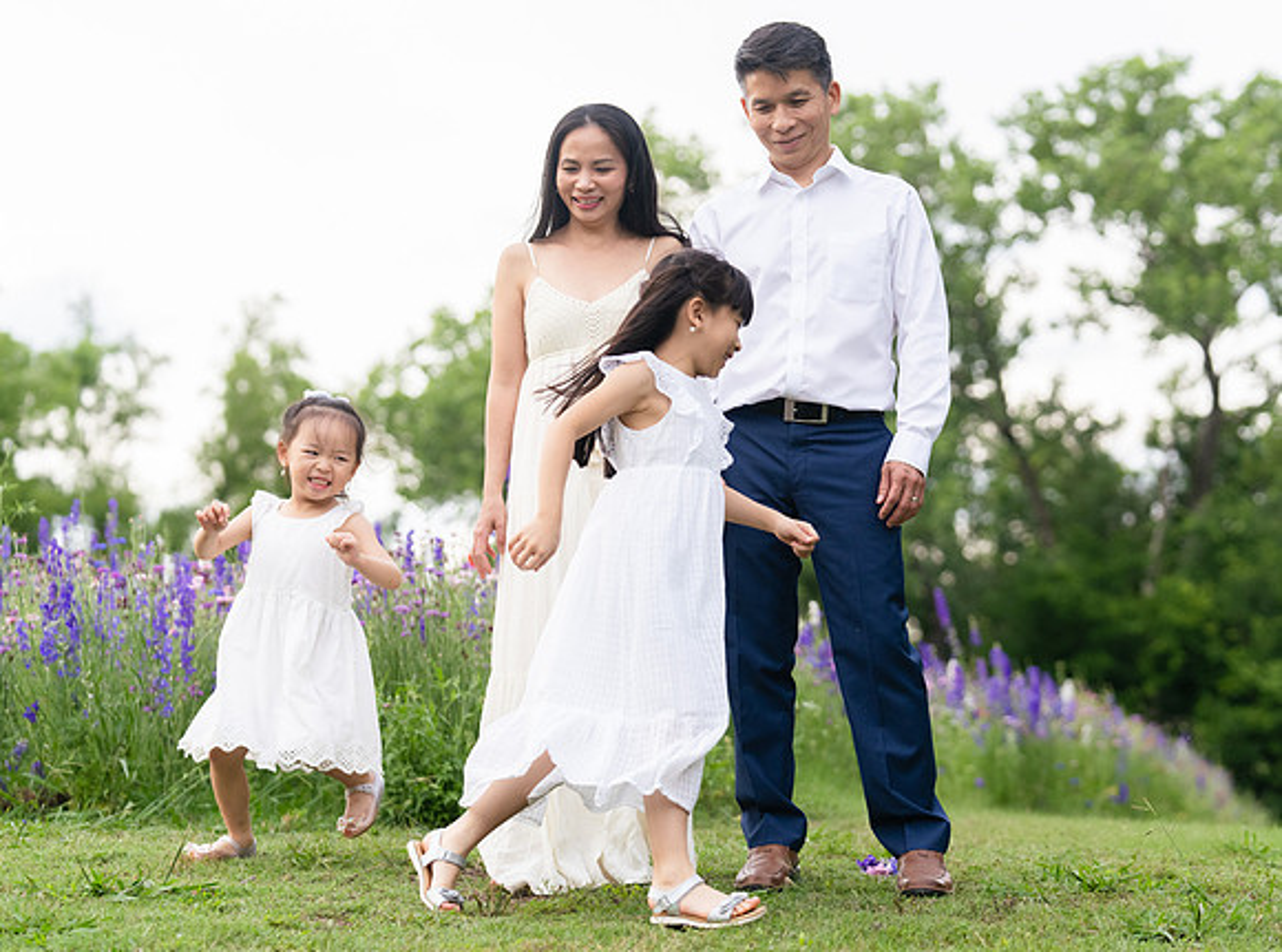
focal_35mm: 110
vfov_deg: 13.4
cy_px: 482
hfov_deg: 18.0
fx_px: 4053
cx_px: 733
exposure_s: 1/1250
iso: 1000
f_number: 3.5
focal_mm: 95
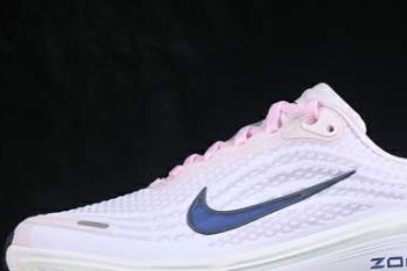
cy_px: 169
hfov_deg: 13.1
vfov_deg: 8.8
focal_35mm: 156
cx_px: 277
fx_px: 1764
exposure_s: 1/80
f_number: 8
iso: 160
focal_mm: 50
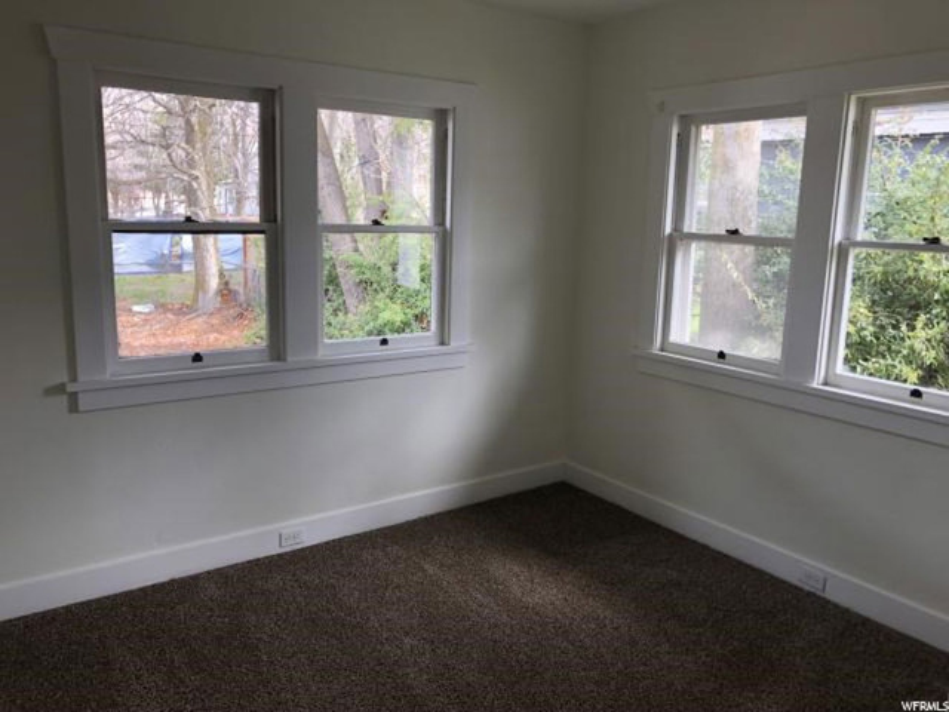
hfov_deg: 63.4
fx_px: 768
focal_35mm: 28
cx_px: 474
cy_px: 356
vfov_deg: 49.7
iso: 50
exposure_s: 1/120
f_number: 1.8
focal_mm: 4
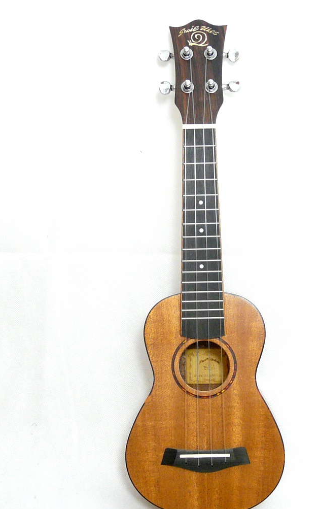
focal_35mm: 35
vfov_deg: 55.3
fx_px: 485
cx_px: 202
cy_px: 263
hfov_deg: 36.0
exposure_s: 1/8
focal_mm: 5.1
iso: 200
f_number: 2.8
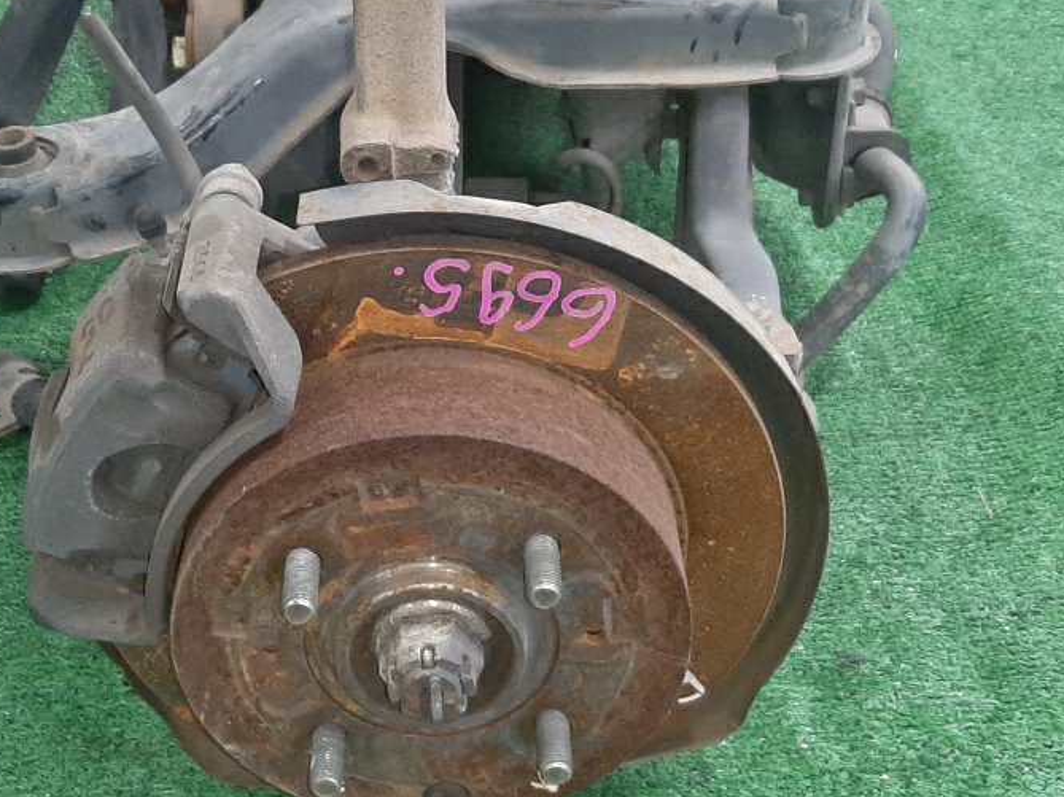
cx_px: 409
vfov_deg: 26.1
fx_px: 1720
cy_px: 412
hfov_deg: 34.2
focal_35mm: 56
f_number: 1.7
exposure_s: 1/25
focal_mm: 3.93
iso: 193
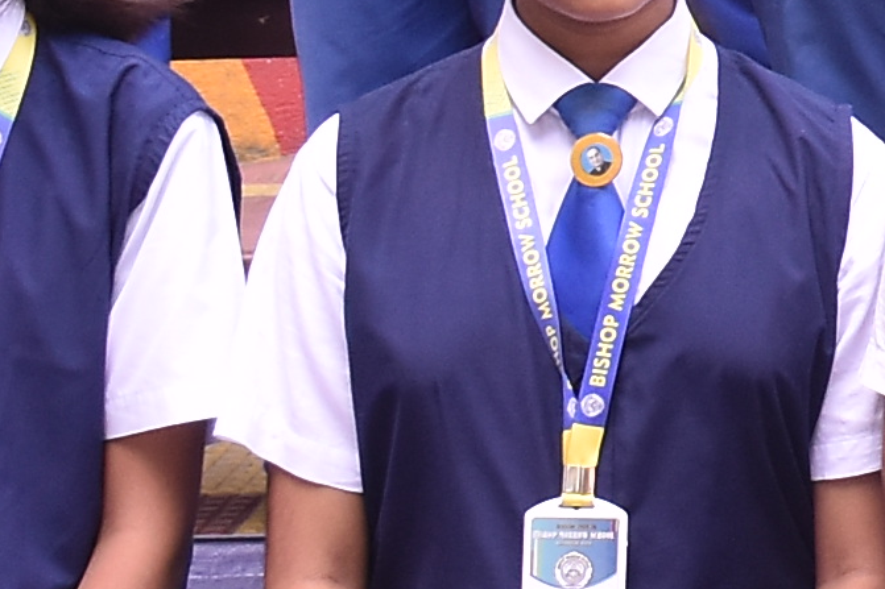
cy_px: -377
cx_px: 1824
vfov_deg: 5.0
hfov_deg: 7.3
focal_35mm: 271
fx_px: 6669
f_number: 5
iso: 400
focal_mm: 27
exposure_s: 1/160
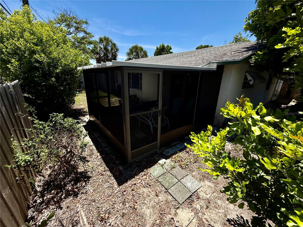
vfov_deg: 85.7
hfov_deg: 102.1
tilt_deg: -15.8
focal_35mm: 14
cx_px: 152
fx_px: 123
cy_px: 114
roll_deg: -2.2
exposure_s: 1/1901
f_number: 2.2
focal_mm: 2.22
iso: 50
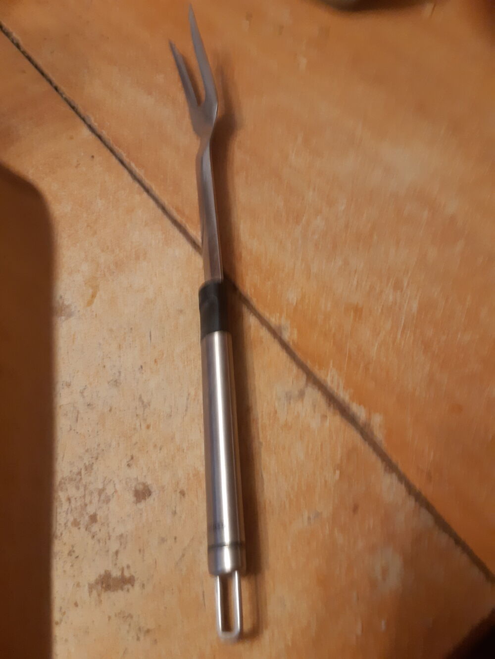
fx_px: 496
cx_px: 248
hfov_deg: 53.1
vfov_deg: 67.3
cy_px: 330
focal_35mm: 26
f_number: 1.7
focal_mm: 3.93
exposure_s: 1/33
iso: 250
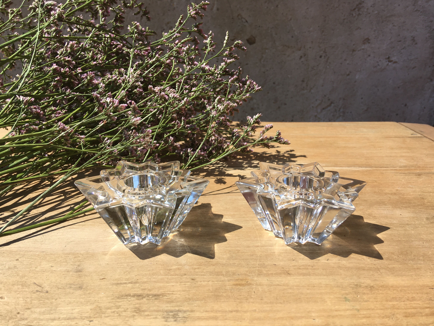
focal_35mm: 29
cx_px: 217
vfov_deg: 48.2
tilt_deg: -19.8
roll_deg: -1.0
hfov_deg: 61.7
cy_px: 163
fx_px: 364
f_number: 2.2
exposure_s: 1/1637
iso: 25
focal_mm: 4.15
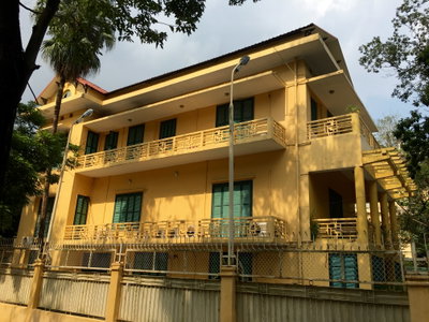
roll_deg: -4.1
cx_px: 214
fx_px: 359
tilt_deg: +18.6
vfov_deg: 48.2
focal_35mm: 29
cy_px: 161
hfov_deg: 61.7
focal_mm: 4.15
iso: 25
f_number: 2.2
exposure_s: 1/1282
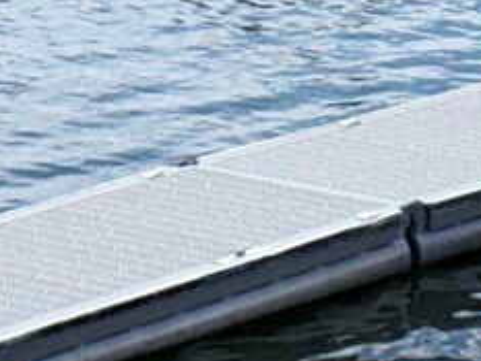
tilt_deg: -7.6
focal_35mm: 329
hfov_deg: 6.0
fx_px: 4574
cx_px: 576
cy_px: -235
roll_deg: -0.4
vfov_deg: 4.5
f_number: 1.78
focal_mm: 6.76
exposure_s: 1/6024
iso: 50
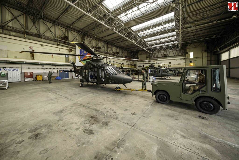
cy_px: 80
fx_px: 80
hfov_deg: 112.6
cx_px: 120
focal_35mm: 12
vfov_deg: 90.0
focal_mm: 8
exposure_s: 1/320
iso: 250
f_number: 2.8
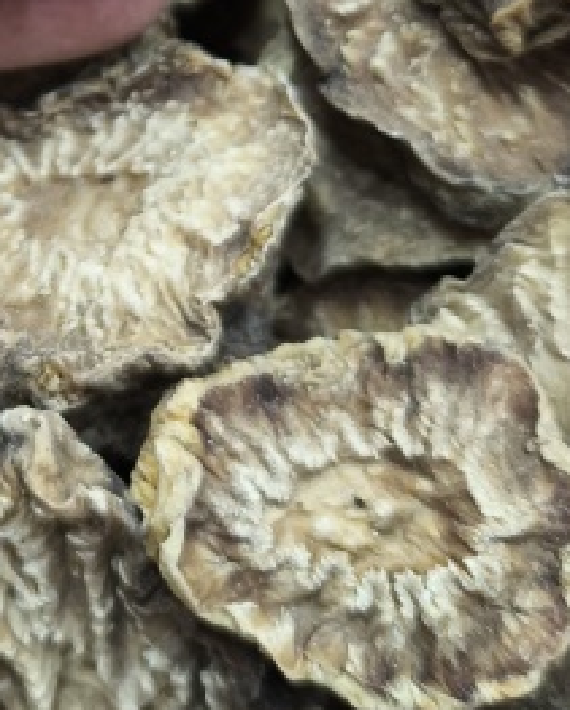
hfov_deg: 16.2
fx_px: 1916
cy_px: -212
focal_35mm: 91
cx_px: -113
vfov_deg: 19.4
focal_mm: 5.84
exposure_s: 1/50
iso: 640
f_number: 1.6
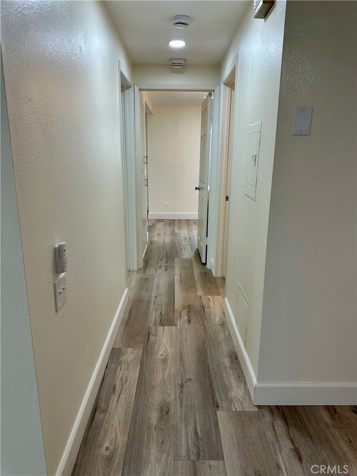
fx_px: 330
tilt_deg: -13.0
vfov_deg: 71.6
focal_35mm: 24
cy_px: 238
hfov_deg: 56.8
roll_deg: -1.4
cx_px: 178
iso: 80
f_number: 1.78
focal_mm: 6.86
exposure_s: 1/120
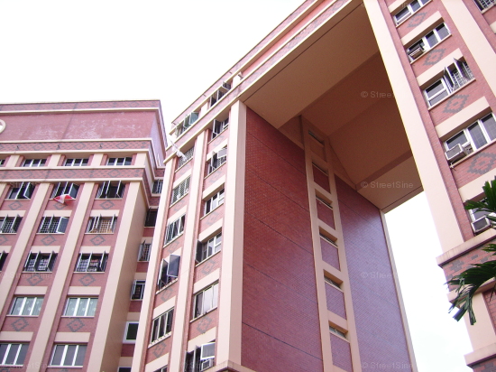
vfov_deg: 40.7
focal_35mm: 35
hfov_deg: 52.6
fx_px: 501
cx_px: 248
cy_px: 186
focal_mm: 5.95
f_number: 2.8
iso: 100
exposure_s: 1/38
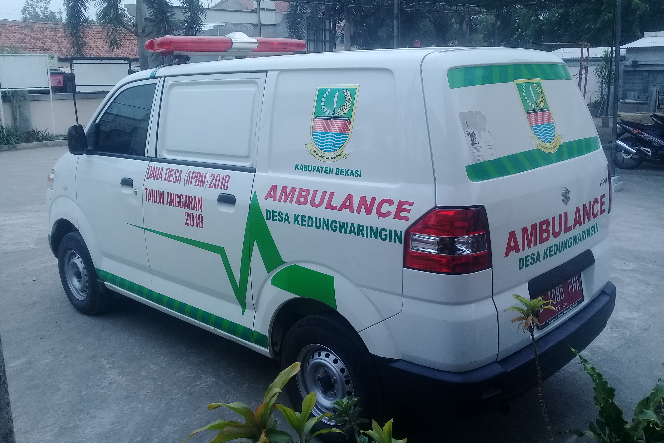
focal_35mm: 33
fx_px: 609
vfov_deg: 40.0
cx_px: 333
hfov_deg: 57.2
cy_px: 209
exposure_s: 1/928
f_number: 2.2
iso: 64
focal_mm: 3.3
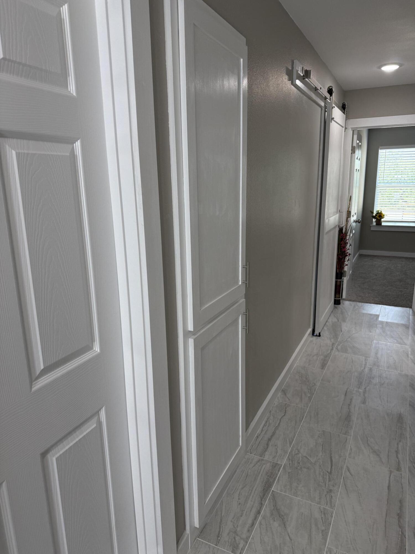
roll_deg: +1.4
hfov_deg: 56.8
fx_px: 384
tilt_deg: -14.3
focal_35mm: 24
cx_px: 208
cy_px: 277
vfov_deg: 71.6
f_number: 1.78
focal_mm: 6.76
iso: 100
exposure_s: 1/135
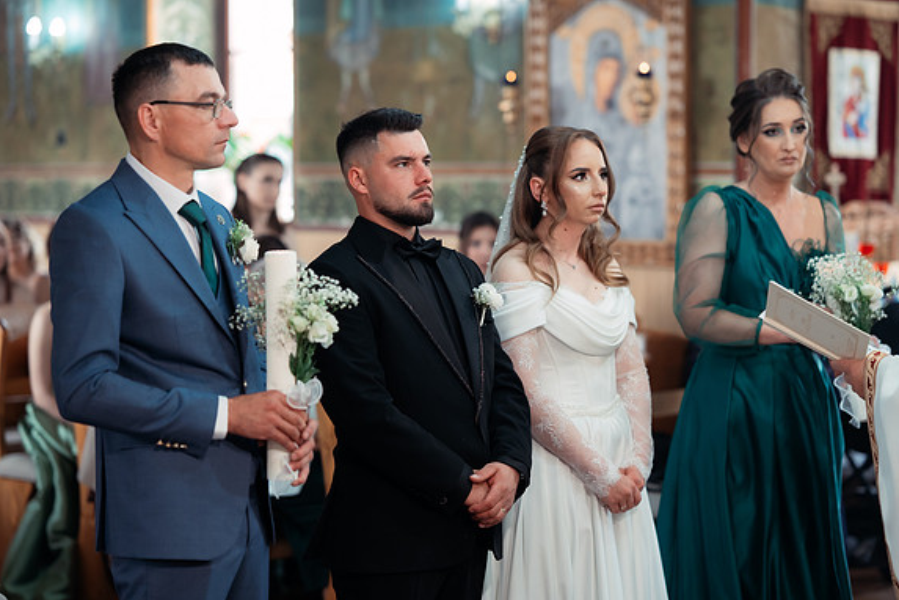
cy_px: 302
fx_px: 2147
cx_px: 450
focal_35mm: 86
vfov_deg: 15.9
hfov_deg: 23.6
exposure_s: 1/320
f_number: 2.2
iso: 1600
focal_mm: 85
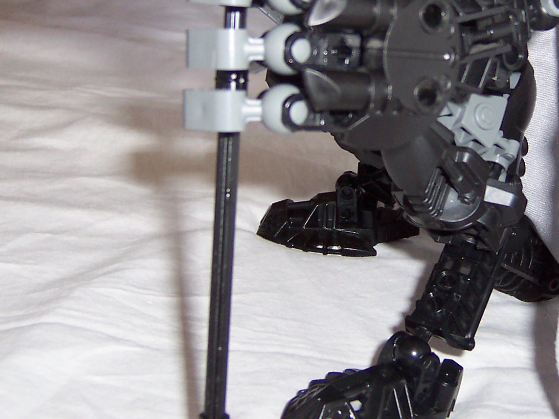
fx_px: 1033
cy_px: 72
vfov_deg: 22.6
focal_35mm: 64
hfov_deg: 29.8
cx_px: 420
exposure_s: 1/60
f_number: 2.8
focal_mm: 5.6
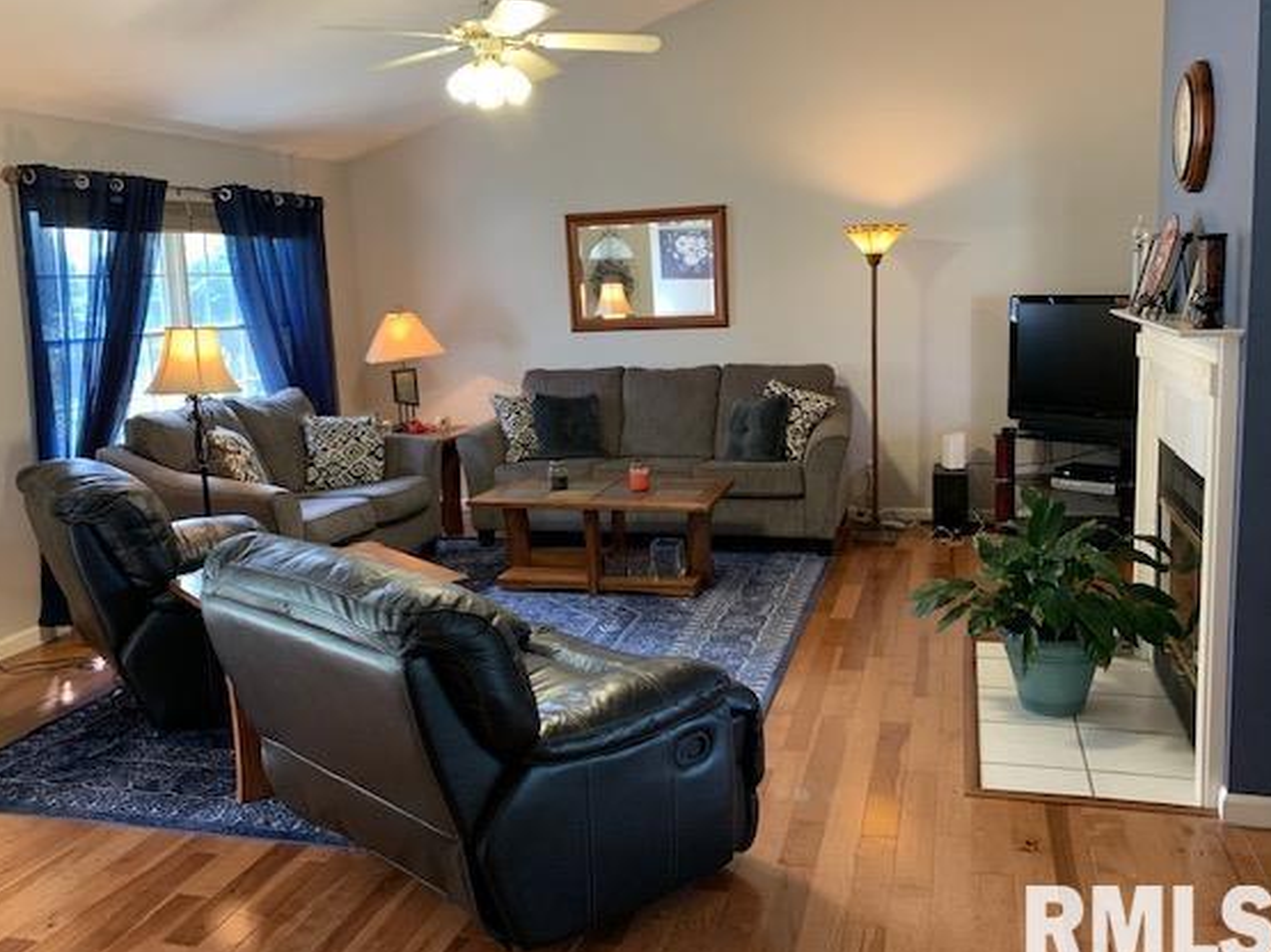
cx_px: 641
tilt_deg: -7.7
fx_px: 1101
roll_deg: +1.5
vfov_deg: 46.8
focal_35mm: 30
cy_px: 453
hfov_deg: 60.0
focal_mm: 4.25
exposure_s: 1/60
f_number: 1.8
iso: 200
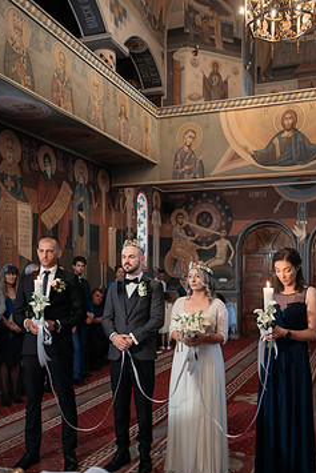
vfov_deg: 50.4
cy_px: 278
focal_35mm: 38
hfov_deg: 35.0
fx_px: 500
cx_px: 180
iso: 3200
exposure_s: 1/200
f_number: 2.8
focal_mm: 30
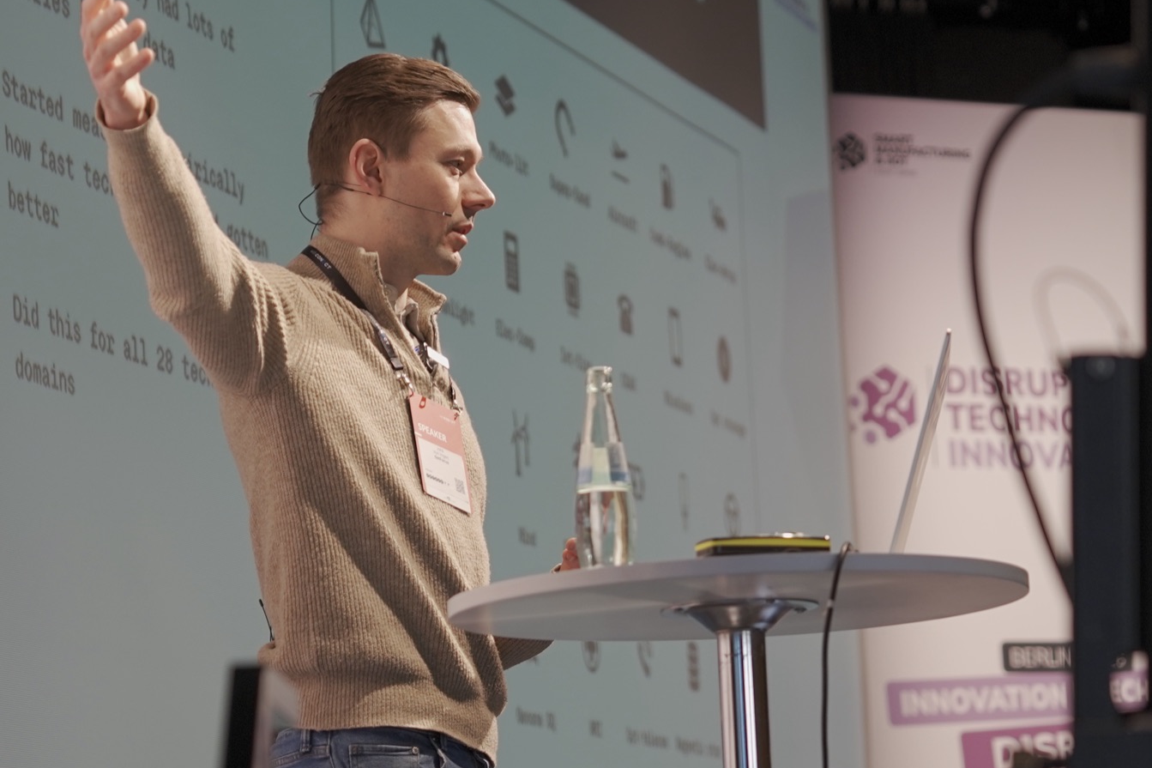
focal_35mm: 140
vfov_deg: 9.8
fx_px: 4479
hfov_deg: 14.6
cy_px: 316
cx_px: 679
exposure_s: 1/200
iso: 500
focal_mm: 63.3
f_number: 2.8
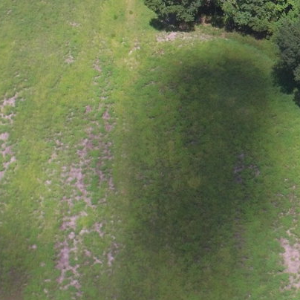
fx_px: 686
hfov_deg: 22.5
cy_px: -53
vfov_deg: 22.8
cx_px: 372
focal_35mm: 70
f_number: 2.8
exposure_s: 1/853
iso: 100
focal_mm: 3.61
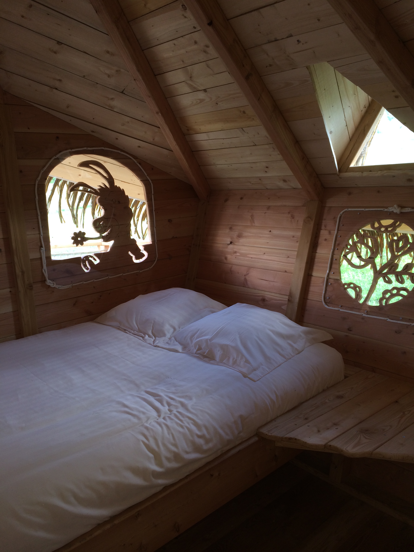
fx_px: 478
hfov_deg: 46.8
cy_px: 276
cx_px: 207
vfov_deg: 60.0
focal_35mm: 30
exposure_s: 1/31
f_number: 2.2
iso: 32
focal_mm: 4.12
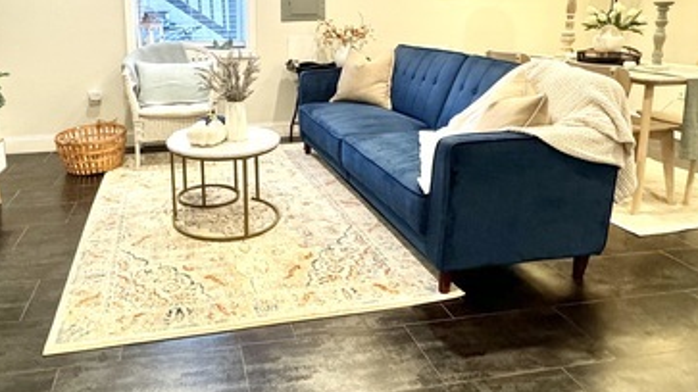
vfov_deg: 40.2
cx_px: 261
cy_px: 94
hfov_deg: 66.9
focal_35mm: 28
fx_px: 518
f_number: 2.2
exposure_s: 1/120
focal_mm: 2.22
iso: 250
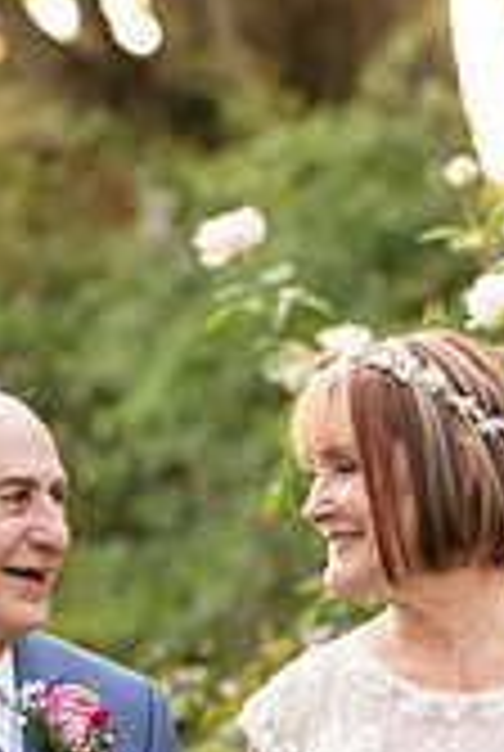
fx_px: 8992
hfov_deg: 3.2
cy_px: 716
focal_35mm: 430
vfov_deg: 4.8
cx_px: 162
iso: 1000
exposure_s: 1/320
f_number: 4.5
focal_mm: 160
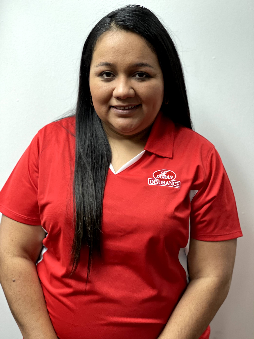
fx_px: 626
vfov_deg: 30.3
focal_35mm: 64
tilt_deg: -10.8
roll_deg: -0.9
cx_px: 127
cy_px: 170
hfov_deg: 22.9
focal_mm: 7.5
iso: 400
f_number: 2.2
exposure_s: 1/40
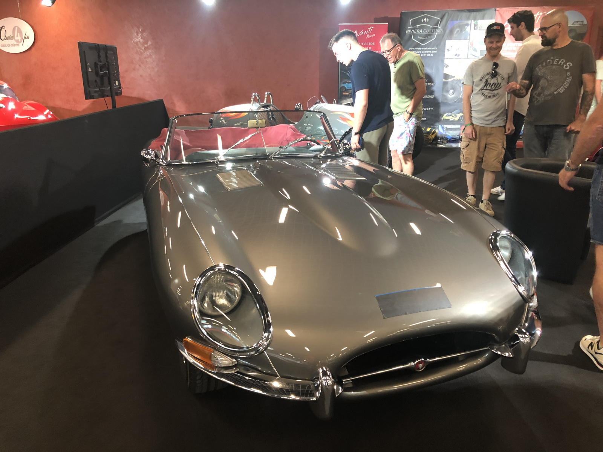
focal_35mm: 28
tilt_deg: -17.3
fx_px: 488
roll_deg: -0.5
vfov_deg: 49.7
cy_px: 226
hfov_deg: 63.4
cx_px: 302
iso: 64
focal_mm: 3.99
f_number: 1.8
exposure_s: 1/17
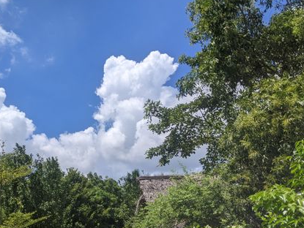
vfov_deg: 36.4
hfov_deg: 46.8
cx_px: 93
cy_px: 155
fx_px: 343
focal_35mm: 39
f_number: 1.8
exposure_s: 1/5882
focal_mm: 4.44
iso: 60
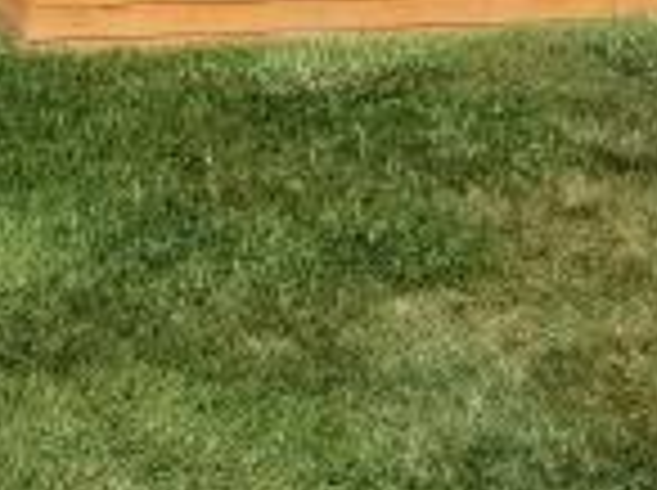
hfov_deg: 17.3
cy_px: -544
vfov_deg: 11.5
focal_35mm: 114
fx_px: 2160
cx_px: 252
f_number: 1.7
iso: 50
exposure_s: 1/3208
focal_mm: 4.25
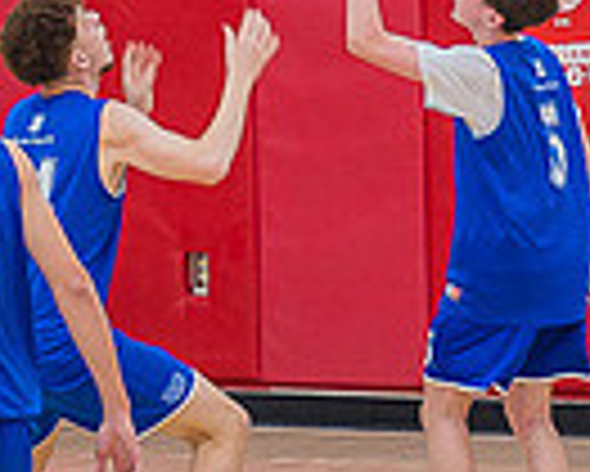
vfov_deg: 2.8
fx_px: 9559
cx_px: 401
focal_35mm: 547
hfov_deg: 3.5
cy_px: -216
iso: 1000
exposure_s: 1/250
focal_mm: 120
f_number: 4.8
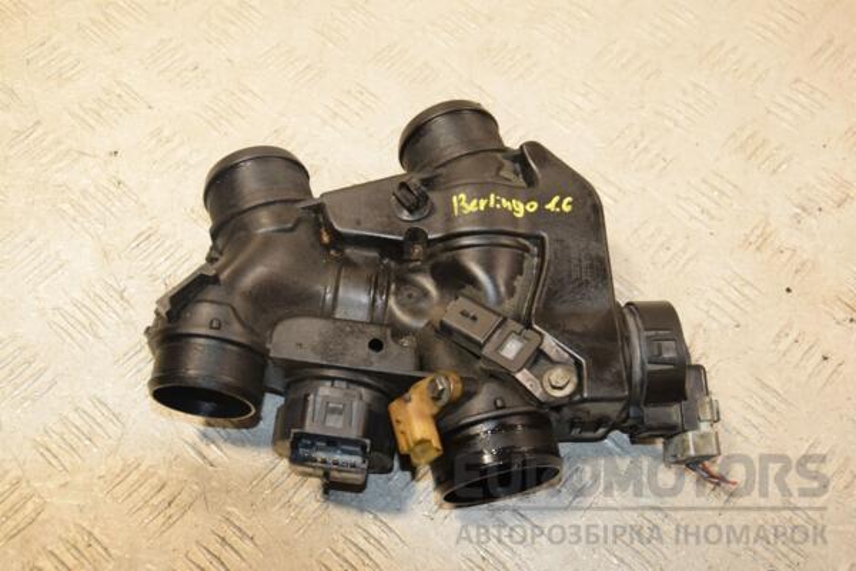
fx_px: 1213
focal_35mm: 51
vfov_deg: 26.5
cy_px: 286
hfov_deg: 38.9
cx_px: 428
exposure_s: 1/200
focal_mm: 34
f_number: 5.6
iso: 800
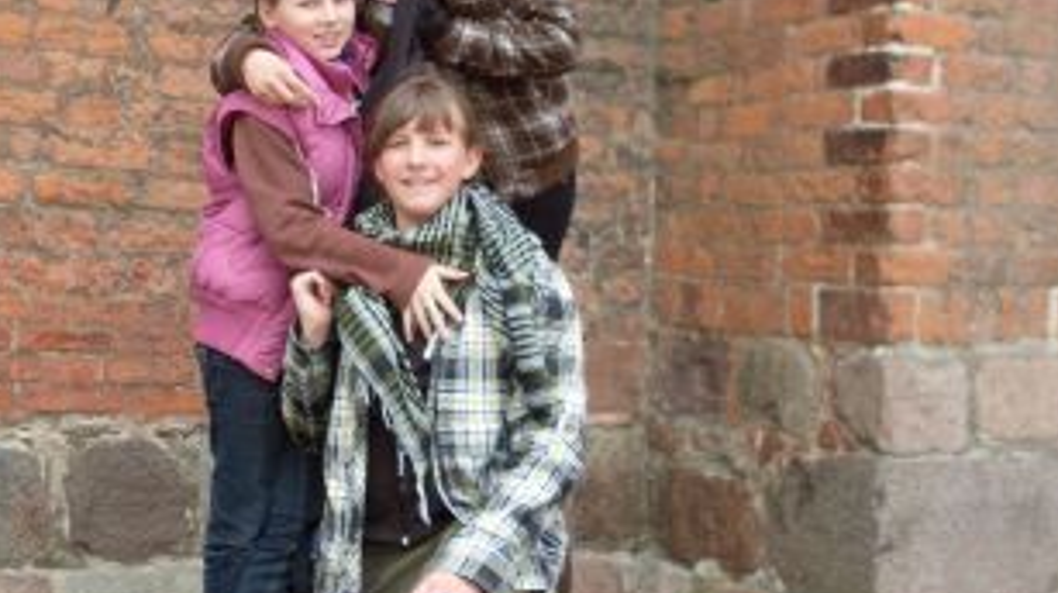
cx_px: 424
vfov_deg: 22.0
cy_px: 169
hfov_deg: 38.4
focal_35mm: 54
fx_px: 1513
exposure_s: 1/180
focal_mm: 6.3
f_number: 2.8
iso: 80
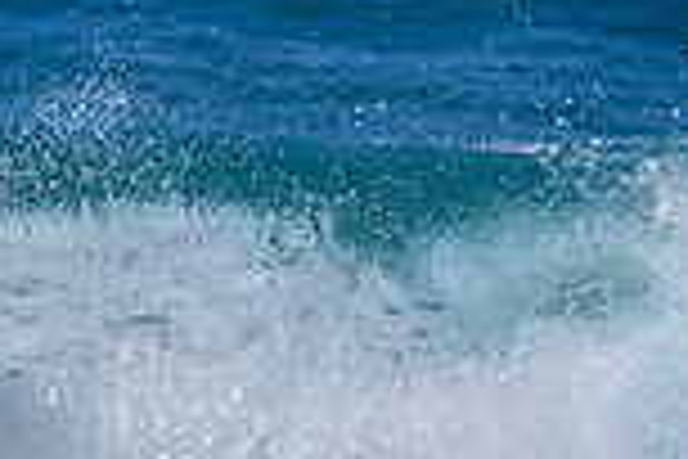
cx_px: -607
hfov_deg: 0.7
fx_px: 54290
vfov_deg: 0.5
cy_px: 466
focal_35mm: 2841
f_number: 5.6
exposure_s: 1/2000
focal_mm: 500
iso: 220
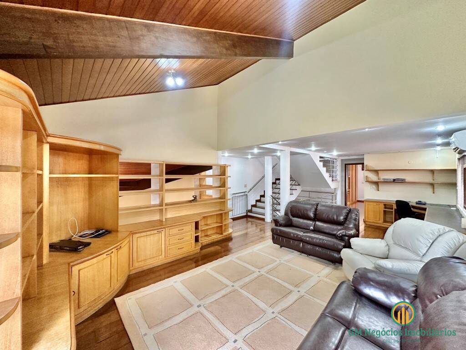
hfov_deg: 102.1
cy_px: 175
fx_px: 188
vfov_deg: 85.7
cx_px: 233
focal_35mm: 14
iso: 320
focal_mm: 2.22
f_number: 2.2
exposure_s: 1/120
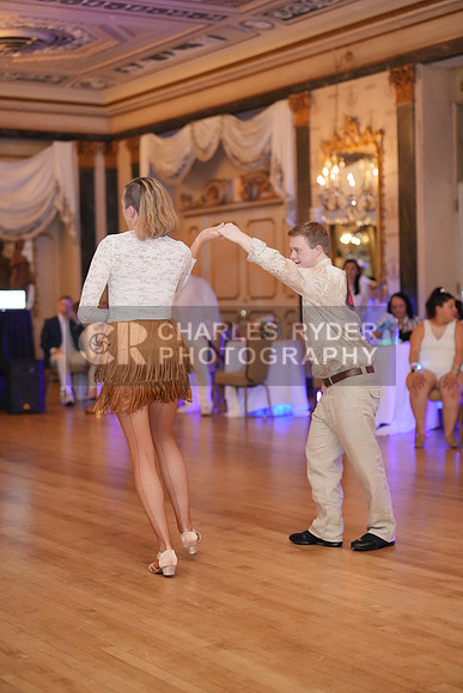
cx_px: 232
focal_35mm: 61
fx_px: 1176
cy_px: 346
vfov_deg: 32.9
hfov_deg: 22.3
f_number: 2.2
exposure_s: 1/250
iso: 5000
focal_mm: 61
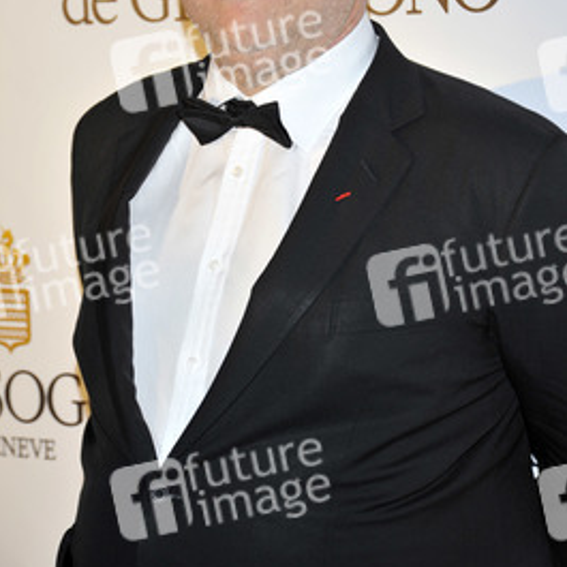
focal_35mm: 154
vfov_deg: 11.3
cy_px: 169
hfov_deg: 11.3
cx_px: 284
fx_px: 2854
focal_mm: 120
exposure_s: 1/160
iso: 500
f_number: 5.6
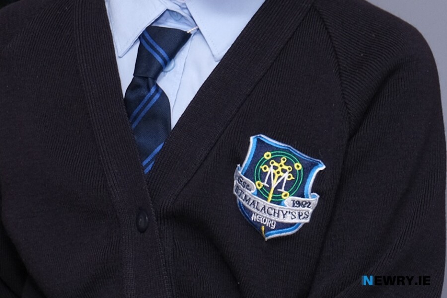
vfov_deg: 24.2
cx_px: 224
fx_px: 695
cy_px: 149
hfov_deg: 35.6
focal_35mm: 56
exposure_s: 1/125
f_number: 4.5
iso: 400
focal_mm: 37.4
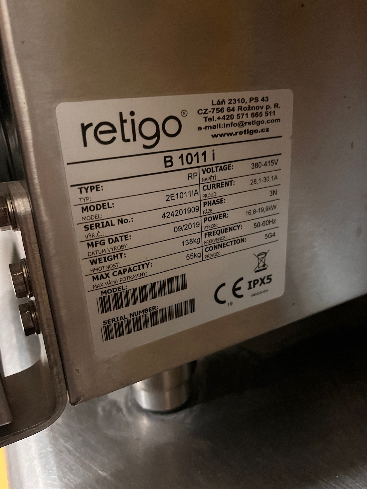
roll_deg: +4.1
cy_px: 244
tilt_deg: -20.8
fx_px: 368
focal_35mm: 26
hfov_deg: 53.1
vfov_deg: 67.3
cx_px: 184
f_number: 1.6
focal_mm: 5.1
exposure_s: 1/25
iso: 640
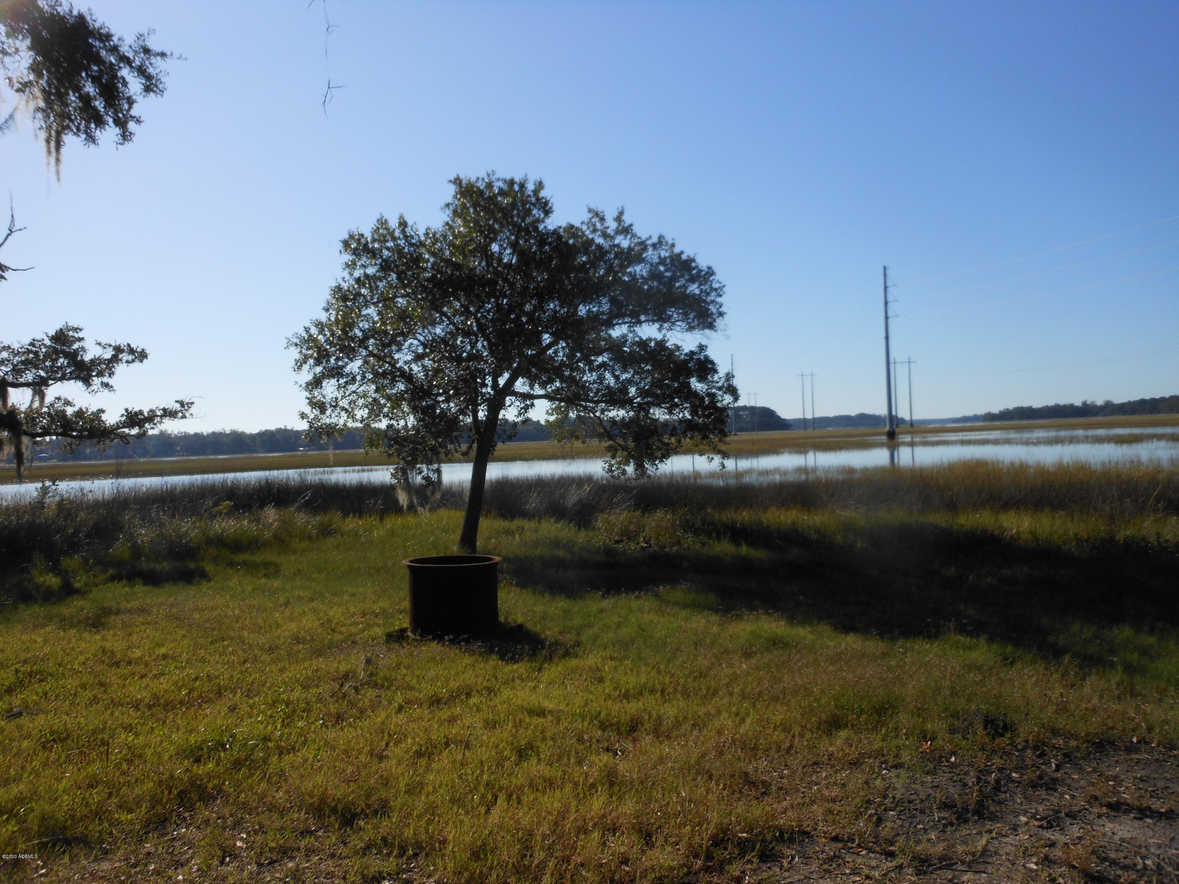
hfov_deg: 63.4
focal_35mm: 28
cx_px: 590
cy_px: 442
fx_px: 954
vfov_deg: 49.7
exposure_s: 1/1000
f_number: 3.7
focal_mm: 5
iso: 80
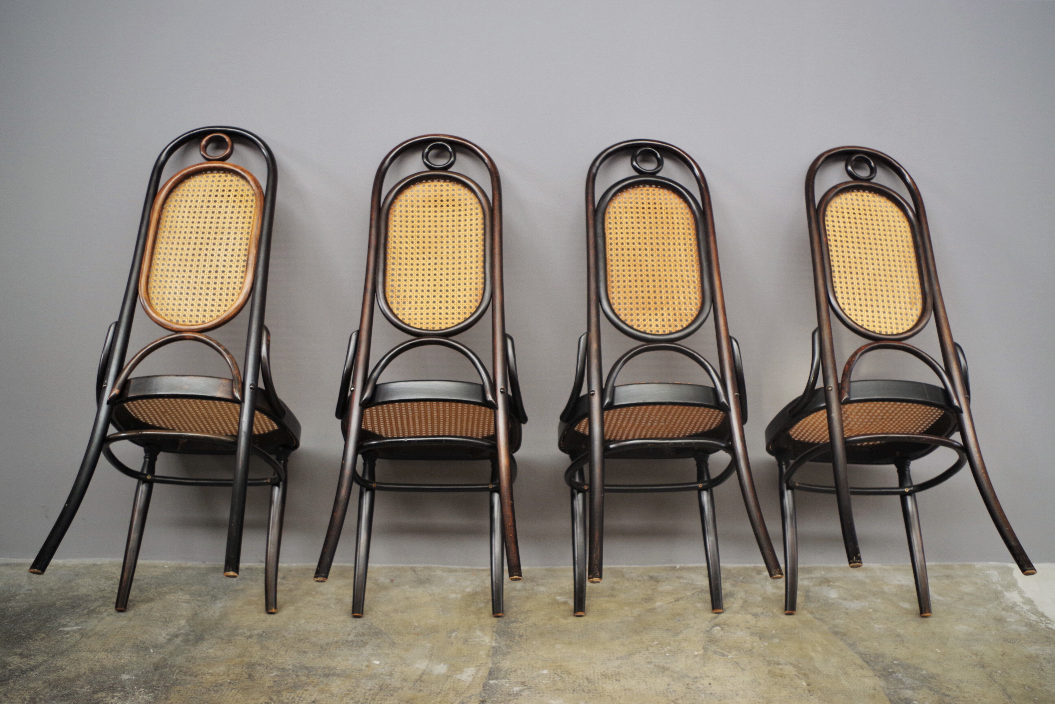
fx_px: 791
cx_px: 528
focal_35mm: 27
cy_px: 352
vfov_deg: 47.9
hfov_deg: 67.4
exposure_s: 1/50
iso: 400
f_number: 3.5
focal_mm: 18
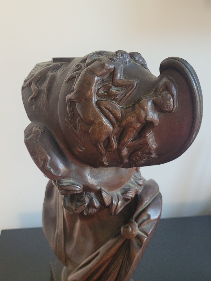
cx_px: 106
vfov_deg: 67.3
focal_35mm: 26
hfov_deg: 53.1
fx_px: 211
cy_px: 140
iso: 200
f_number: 1.8
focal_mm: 5.4
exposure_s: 1/120
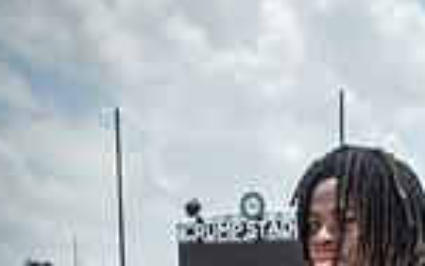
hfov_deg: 17.7
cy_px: 586
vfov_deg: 10.2
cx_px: 388
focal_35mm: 116
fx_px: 1345
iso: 160
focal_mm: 38
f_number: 7.1
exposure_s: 1/400
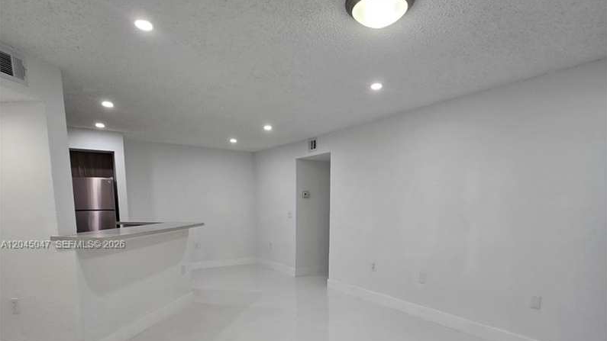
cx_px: 305
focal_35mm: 19
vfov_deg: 56.2
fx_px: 306
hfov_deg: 89.6
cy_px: 245
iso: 64
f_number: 2.2
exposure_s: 1/60
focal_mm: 2.2
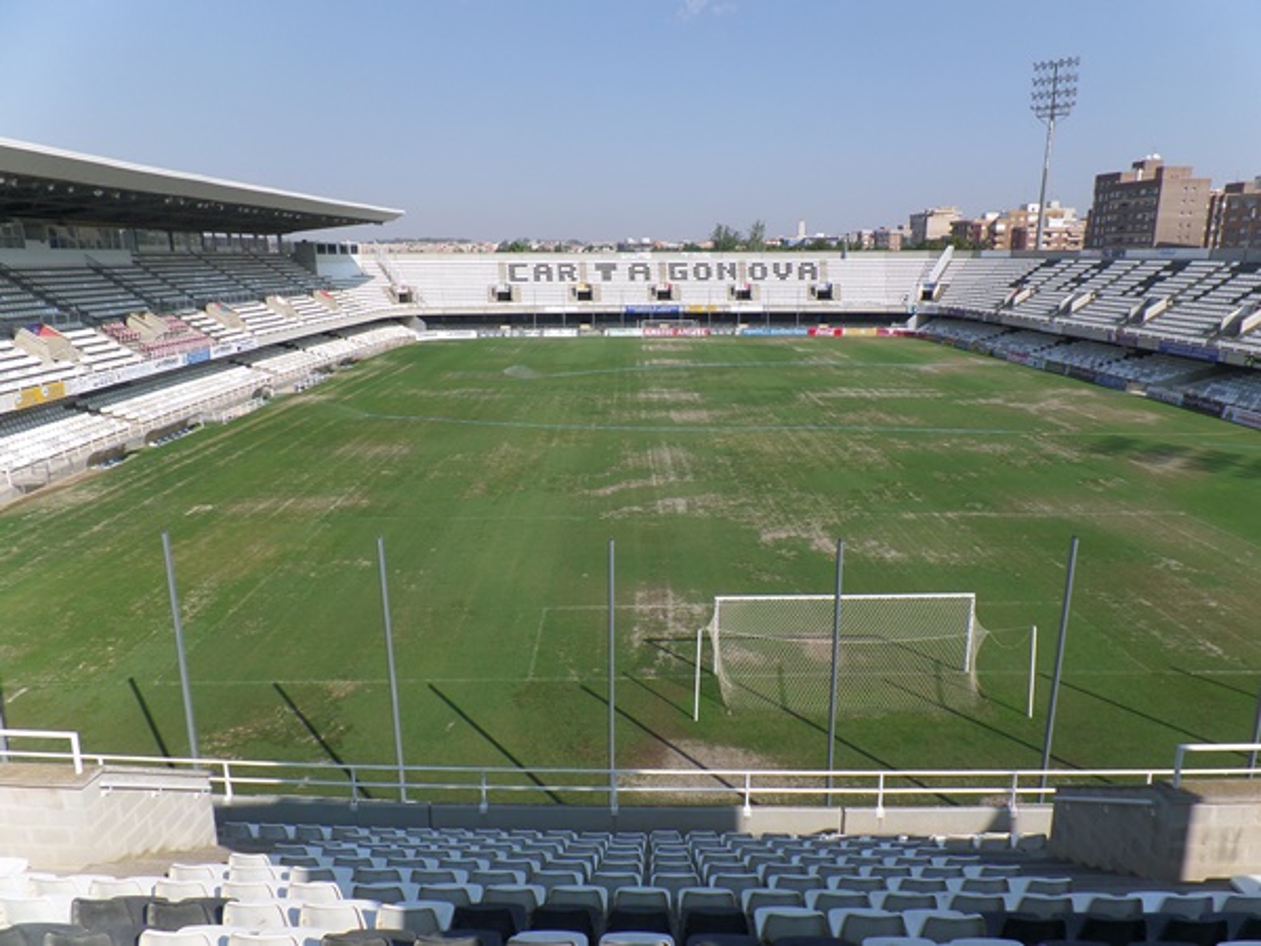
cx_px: 630
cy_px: 473
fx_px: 838
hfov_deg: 73.9
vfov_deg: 58.9
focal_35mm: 23
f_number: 3.5
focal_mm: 4.1
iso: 100
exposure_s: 1/1000
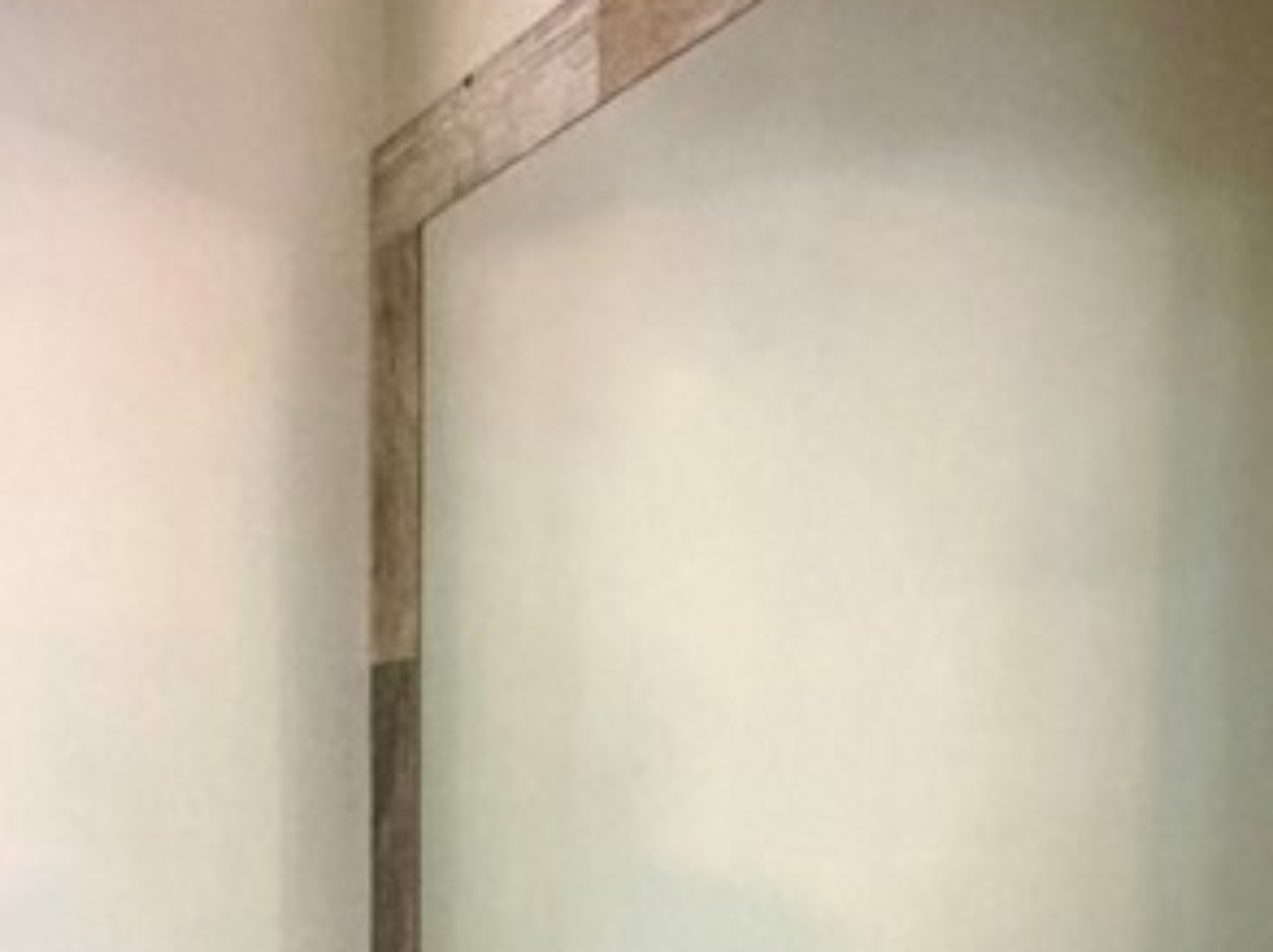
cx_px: 139
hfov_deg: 36.6
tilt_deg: -5.5
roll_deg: +0.9
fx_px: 1800
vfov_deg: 27.6
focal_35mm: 49
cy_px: 982
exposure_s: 1/40
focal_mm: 2.22
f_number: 2.2
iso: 1000
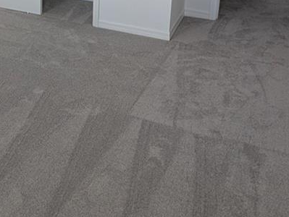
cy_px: -7
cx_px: 20
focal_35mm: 48
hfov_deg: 36.7
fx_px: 401
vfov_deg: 28.2
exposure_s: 1/38.2
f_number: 1.7
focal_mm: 2.02
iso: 53
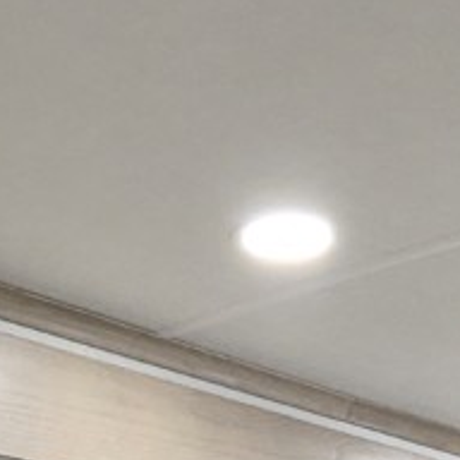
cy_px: 1040
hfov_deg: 16.8
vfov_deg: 13.4
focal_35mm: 103
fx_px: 1549
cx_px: 358
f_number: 2.2
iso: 307
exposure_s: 1/62.2
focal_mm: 2.35
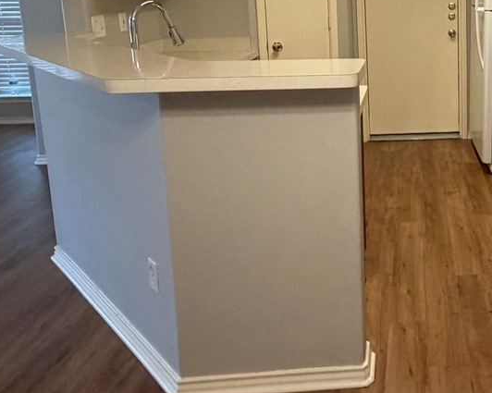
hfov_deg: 43.8
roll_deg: +1.5
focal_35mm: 37
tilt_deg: -9.0
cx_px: 462
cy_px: 57
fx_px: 538
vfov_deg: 38.0
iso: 320
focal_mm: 2.22
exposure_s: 1/120
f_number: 2.2
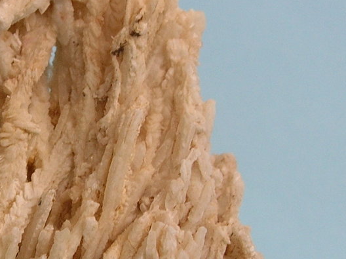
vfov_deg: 13.5
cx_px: 37
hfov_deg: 17.8
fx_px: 1089
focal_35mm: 109
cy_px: 190
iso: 50
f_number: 2.7
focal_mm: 6
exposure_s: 1/10.6
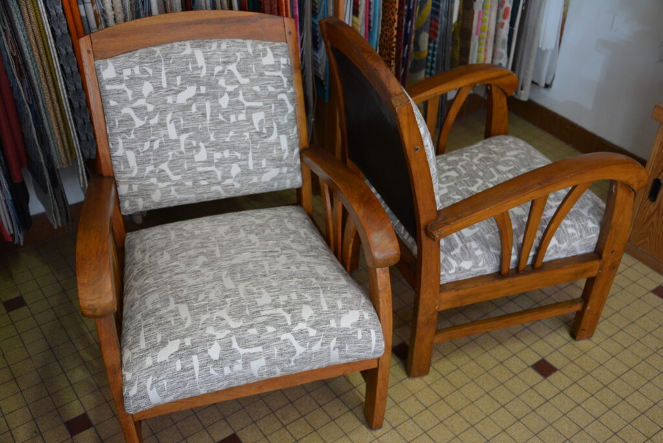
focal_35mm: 38
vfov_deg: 35.5
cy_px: 222
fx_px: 691
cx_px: 332
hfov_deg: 51.3
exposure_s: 1/30
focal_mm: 25
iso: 1100
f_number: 4
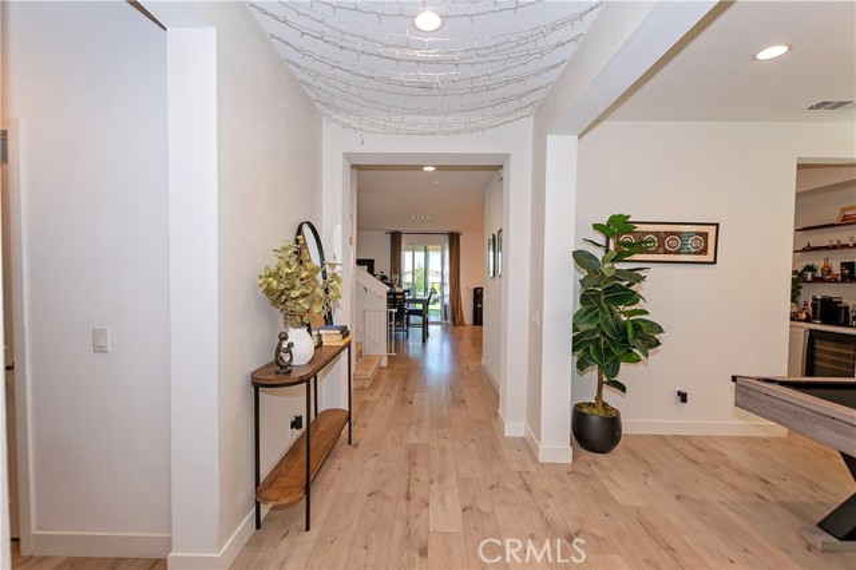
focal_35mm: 15
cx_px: 428
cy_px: 285
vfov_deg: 77.3
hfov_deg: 100.4
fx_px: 356
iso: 400
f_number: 5
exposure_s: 1/250
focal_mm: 10
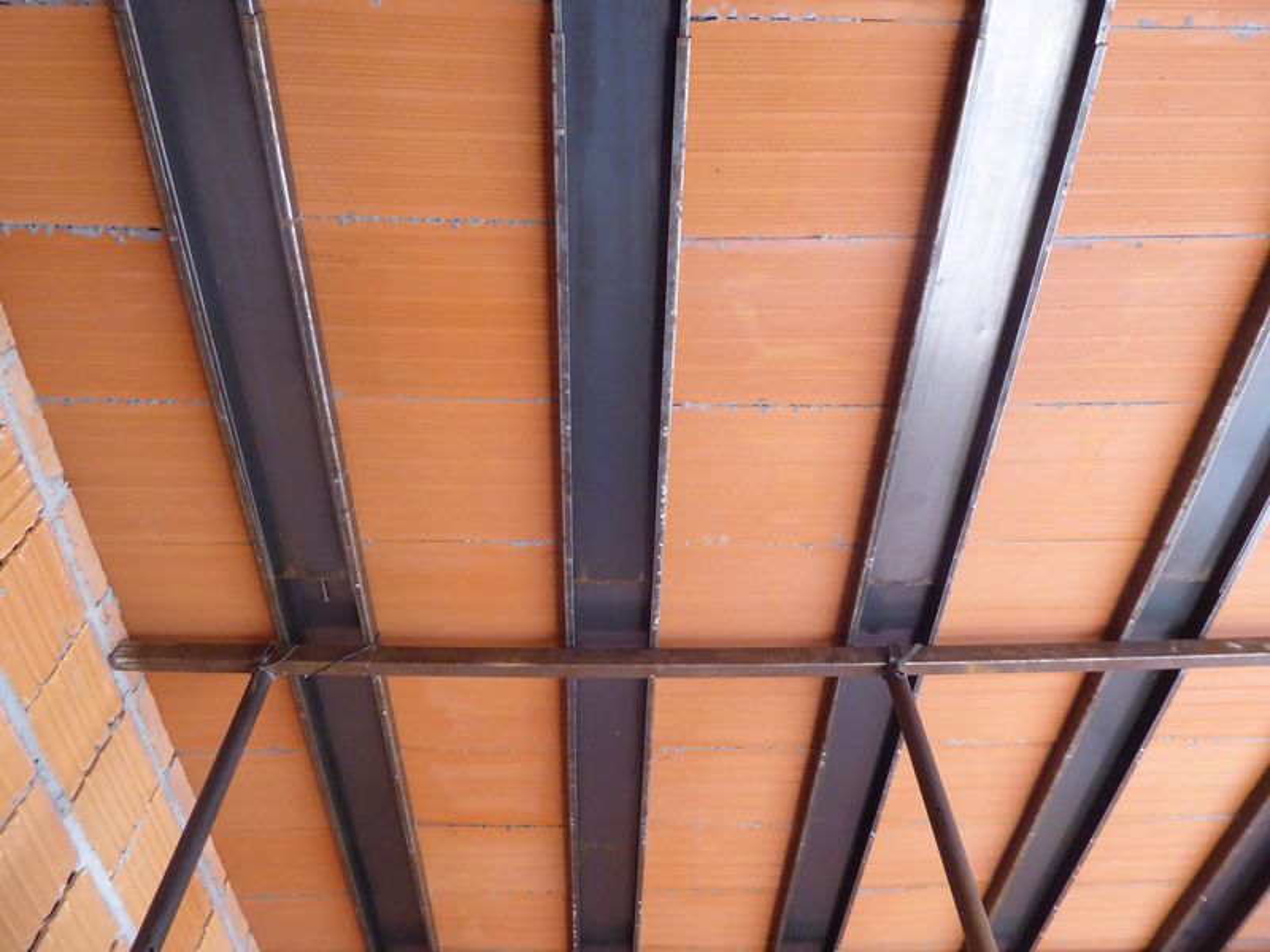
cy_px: 476
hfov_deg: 69.4
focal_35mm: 25
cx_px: 635
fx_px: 917
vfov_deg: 54.9
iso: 400
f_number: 3.3
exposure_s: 1/30
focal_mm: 4.3
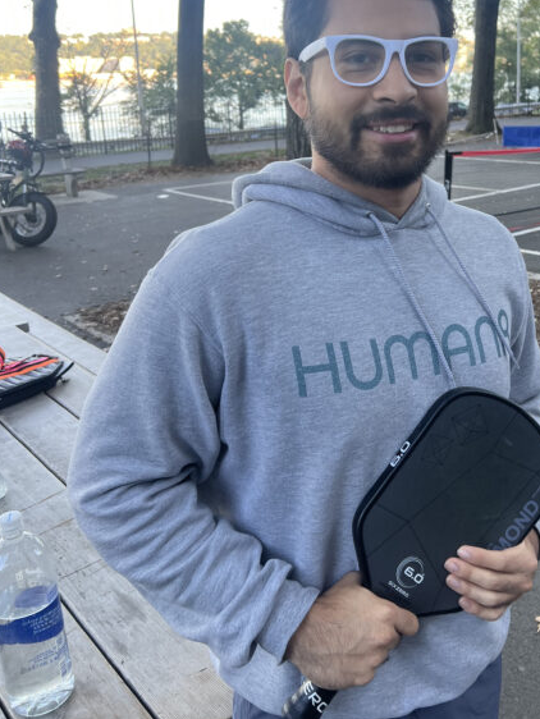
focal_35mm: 37
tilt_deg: -12.4
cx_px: 379
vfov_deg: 49.6
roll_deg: +1.5
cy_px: 264
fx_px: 769
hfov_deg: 38.1
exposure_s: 1/163
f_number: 1.5
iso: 64
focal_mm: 5.7
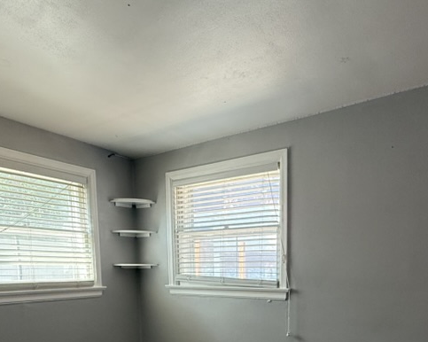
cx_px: 236
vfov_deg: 44.6
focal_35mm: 29
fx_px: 367
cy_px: 319
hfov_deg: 60.3
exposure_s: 1/99
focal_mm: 2.22
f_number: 2.2
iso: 200
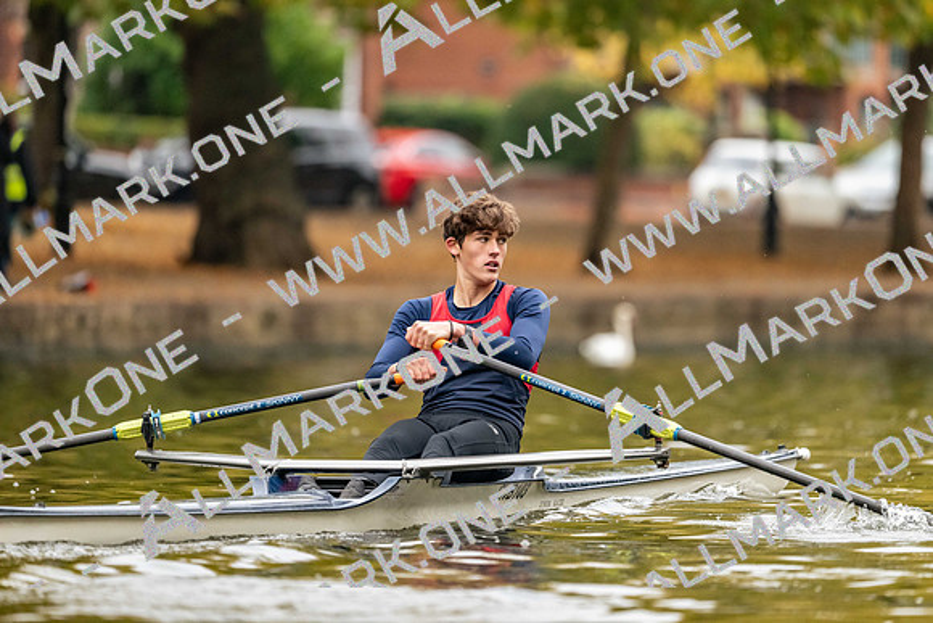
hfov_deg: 5.2
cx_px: 466
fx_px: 10369
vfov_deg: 3.4
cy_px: 312
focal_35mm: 400
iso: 4000
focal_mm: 400
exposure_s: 1/2000
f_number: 4.5
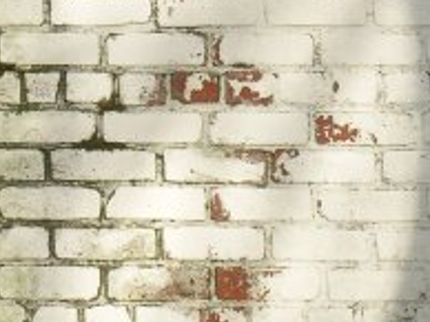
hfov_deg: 3.8
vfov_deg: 2.8
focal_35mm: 524
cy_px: 53
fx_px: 6501
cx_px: 346
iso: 50
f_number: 7.6
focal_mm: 32.4
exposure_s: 1/98.4
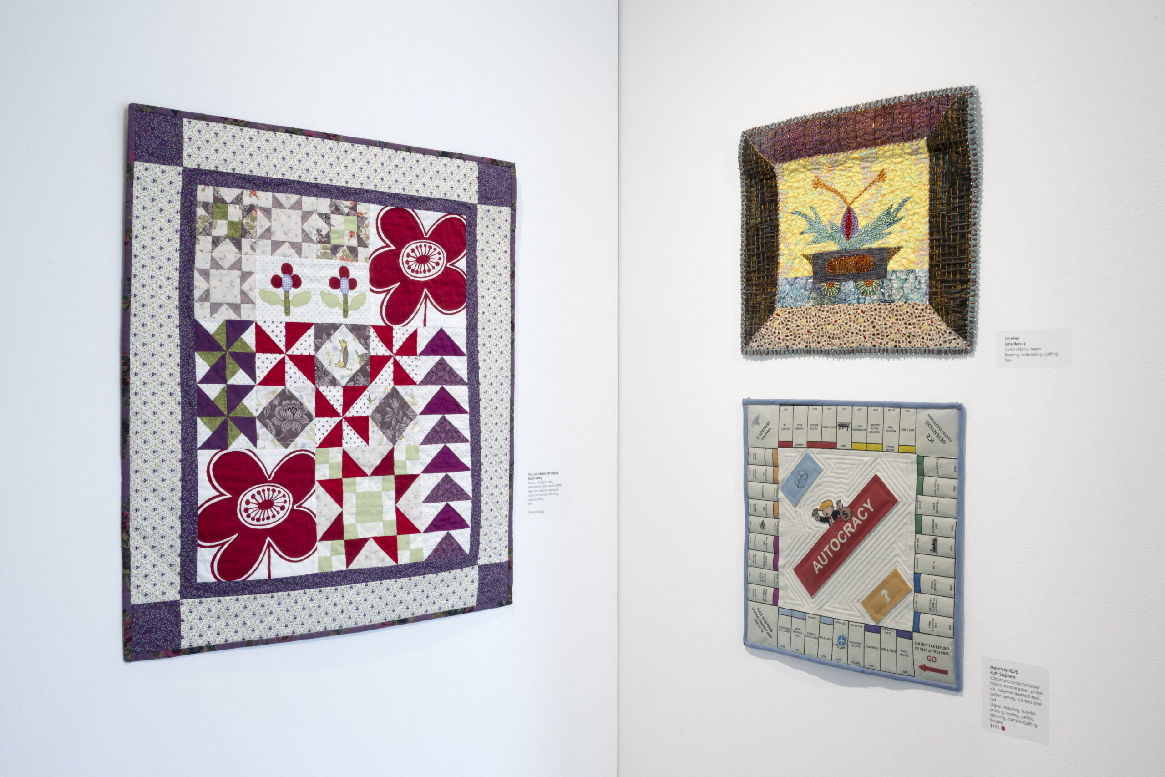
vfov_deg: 35.9
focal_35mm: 37
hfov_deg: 51.9
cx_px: 582
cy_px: 388
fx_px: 1197
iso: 100
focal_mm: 37
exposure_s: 1/3
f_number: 13
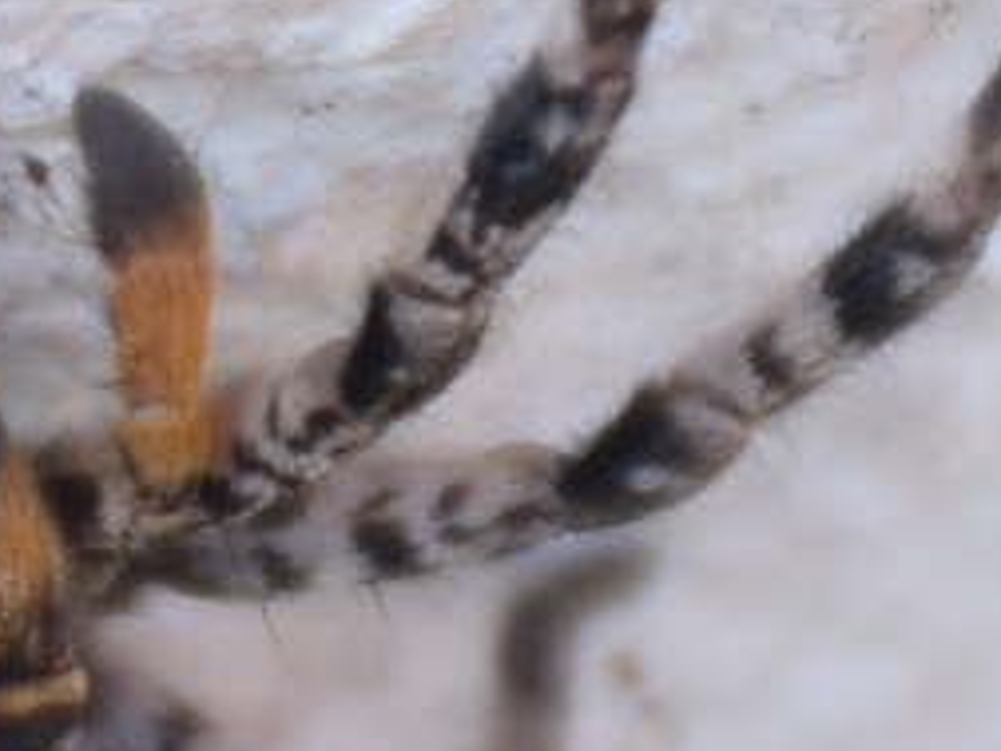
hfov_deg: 2.6
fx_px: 22237
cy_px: 548
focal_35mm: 769
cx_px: -371
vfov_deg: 1.9
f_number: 5.6
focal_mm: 140
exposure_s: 1/320
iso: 320
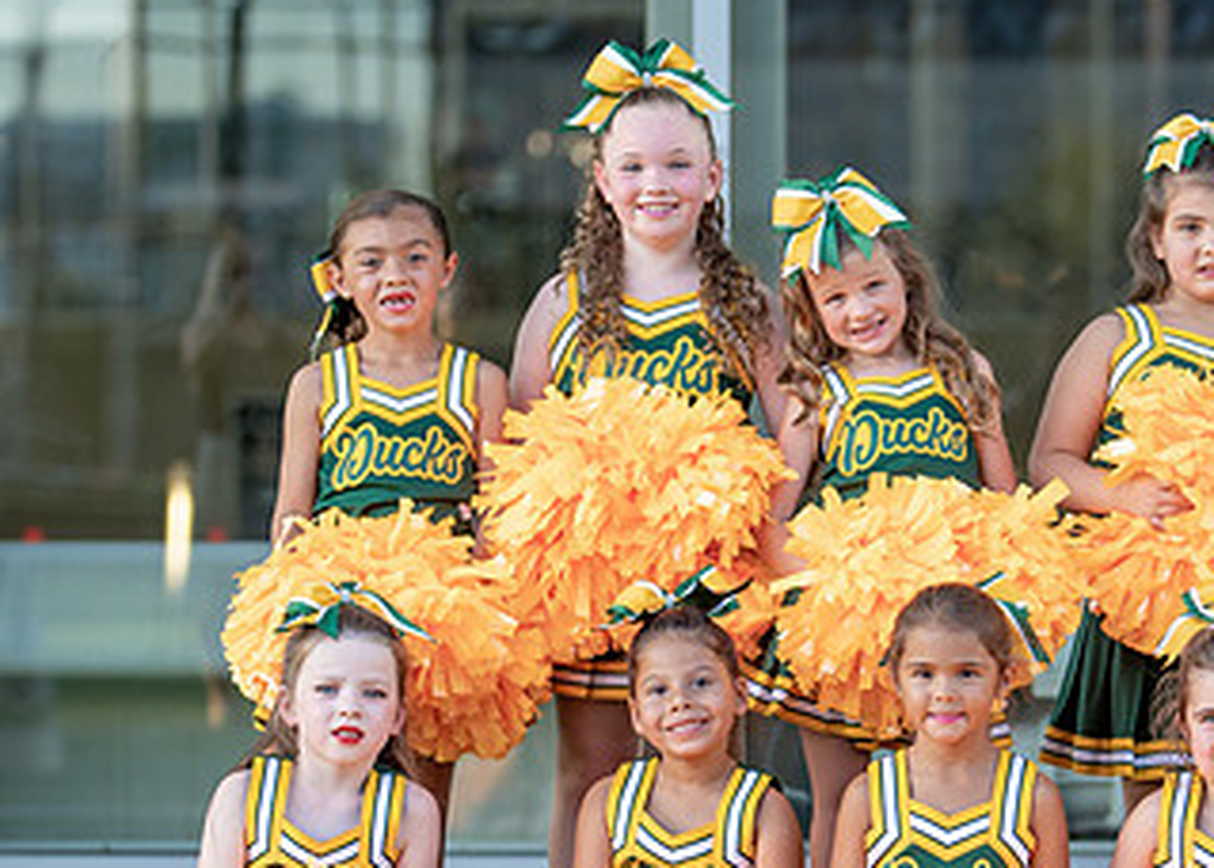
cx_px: 981
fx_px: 5345
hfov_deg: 12.9
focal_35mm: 155
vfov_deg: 9.3
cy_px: 725
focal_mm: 50
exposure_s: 1/640
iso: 100
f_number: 1.2
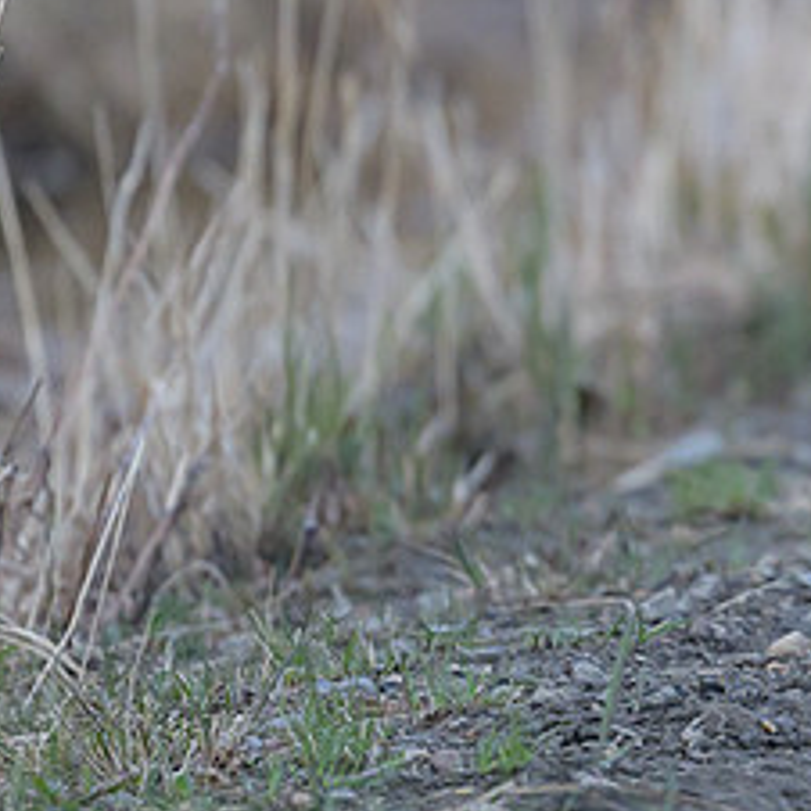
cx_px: 987
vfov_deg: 1.0
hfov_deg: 1.0
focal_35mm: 1832
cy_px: 219
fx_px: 48560
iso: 2000
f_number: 4
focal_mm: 560
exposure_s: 1/80
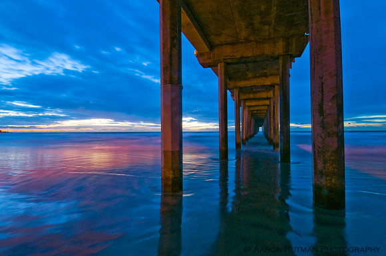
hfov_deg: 90.1
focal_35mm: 18
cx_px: 193
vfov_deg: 67.2
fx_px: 193
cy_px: 128
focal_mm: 12
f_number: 20
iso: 200
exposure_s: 10
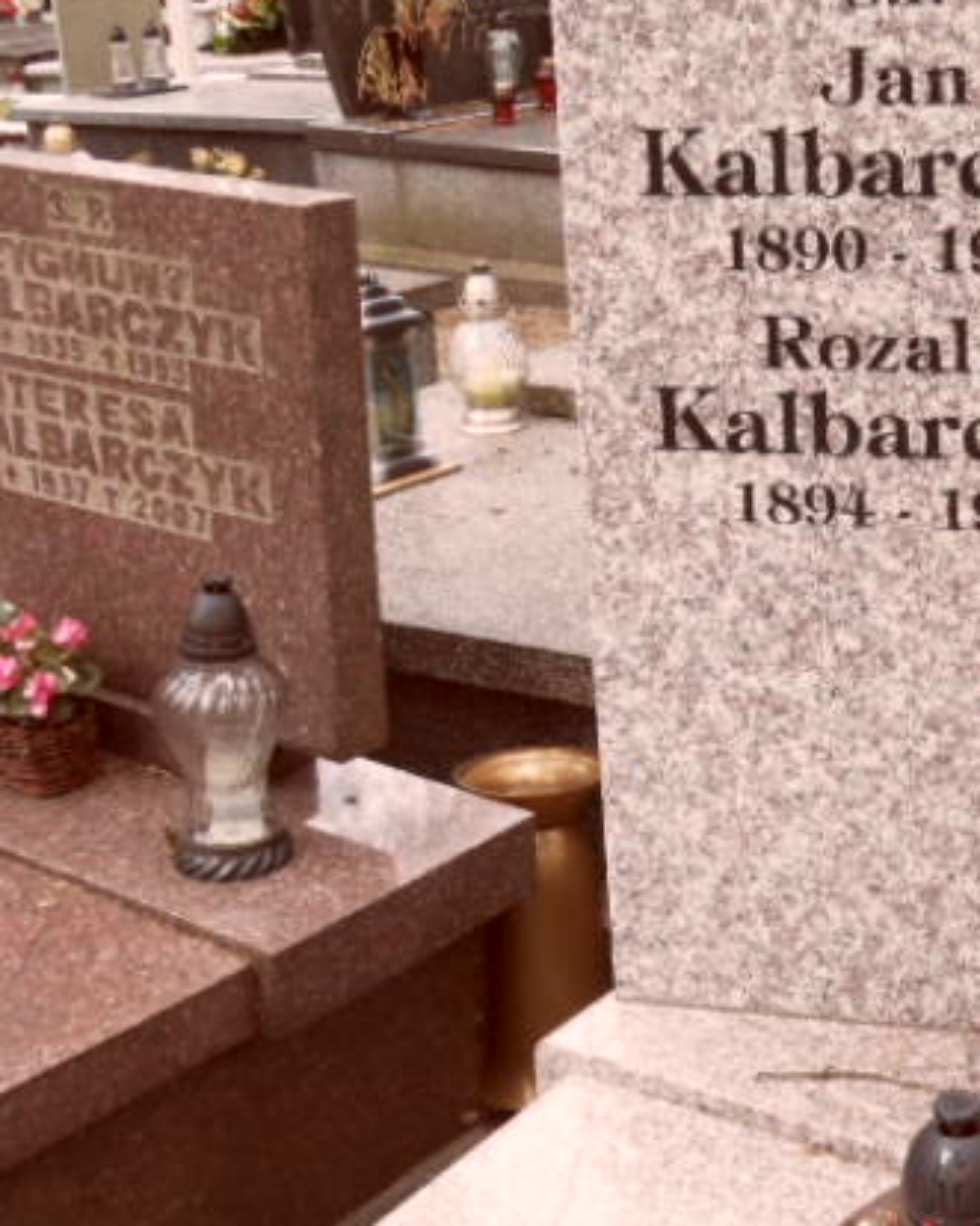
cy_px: 500
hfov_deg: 25.6
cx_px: 829
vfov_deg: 32.4
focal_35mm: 58
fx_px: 2104
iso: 100
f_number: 3.2
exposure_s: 1/45
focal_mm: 3.9
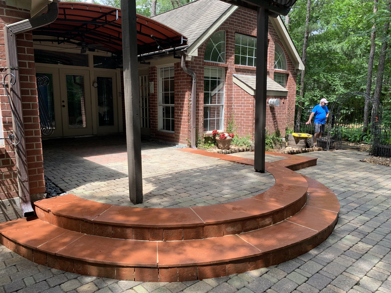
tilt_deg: -8.0
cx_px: 196
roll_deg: -2.1
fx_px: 294
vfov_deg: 53.1
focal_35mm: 26
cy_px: 146
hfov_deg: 67.3
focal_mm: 4.25
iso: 25
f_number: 1.8
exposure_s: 1/308
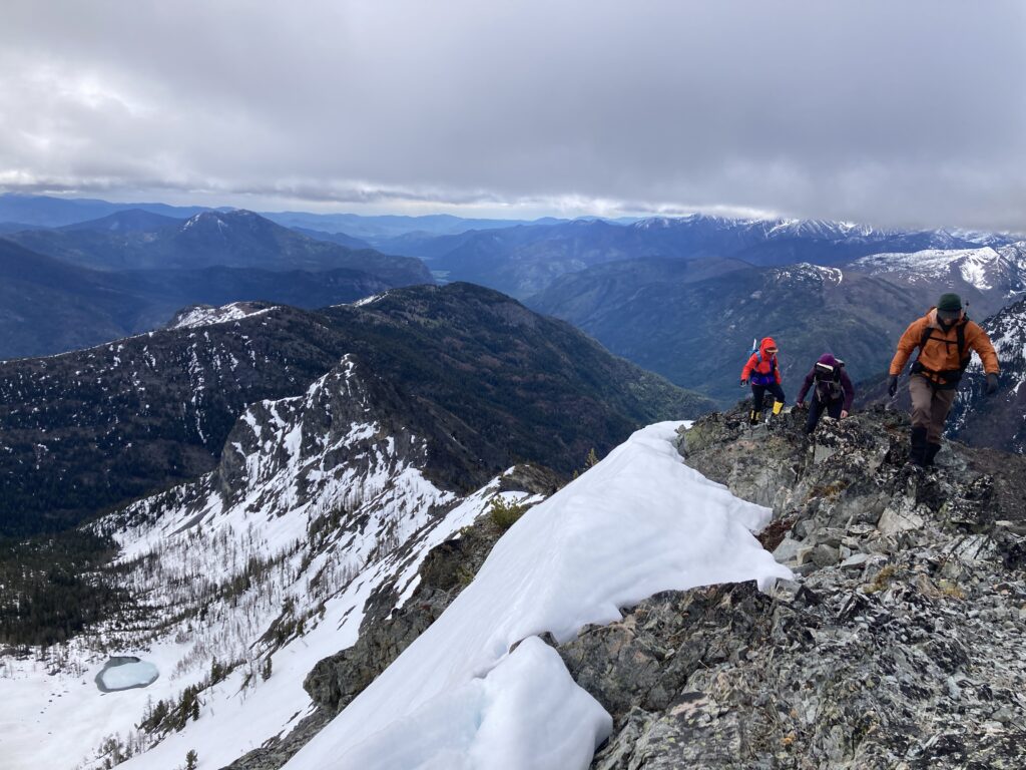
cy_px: 385
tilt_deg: -9.8
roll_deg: -1.4
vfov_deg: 49.7
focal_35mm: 28
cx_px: 513
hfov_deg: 63.4
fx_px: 830
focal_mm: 3.99
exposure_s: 1/2525
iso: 25
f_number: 1.8
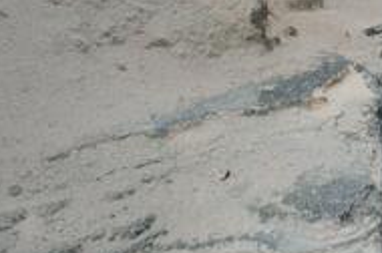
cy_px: -128
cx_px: 466
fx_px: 858
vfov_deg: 15.5
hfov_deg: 22.9
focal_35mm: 81
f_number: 5
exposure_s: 1/250
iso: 200
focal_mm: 16
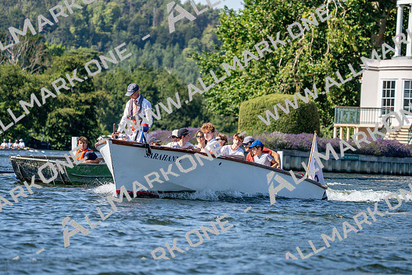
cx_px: 206
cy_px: 138
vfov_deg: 6.9
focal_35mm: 200
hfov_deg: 10.3
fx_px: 2289
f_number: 5.6
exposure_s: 1/1600
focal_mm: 200
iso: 320
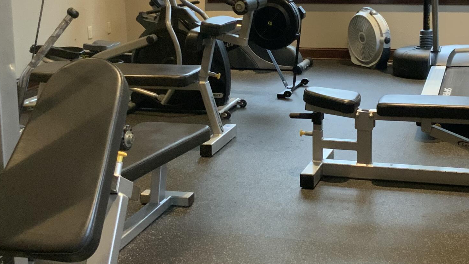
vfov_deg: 18.4
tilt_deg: -8.5
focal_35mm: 65
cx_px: 284
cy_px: 68
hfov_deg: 32.3
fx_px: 808
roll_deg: +1.1
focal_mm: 3
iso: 250
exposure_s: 1/60
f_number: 1.8
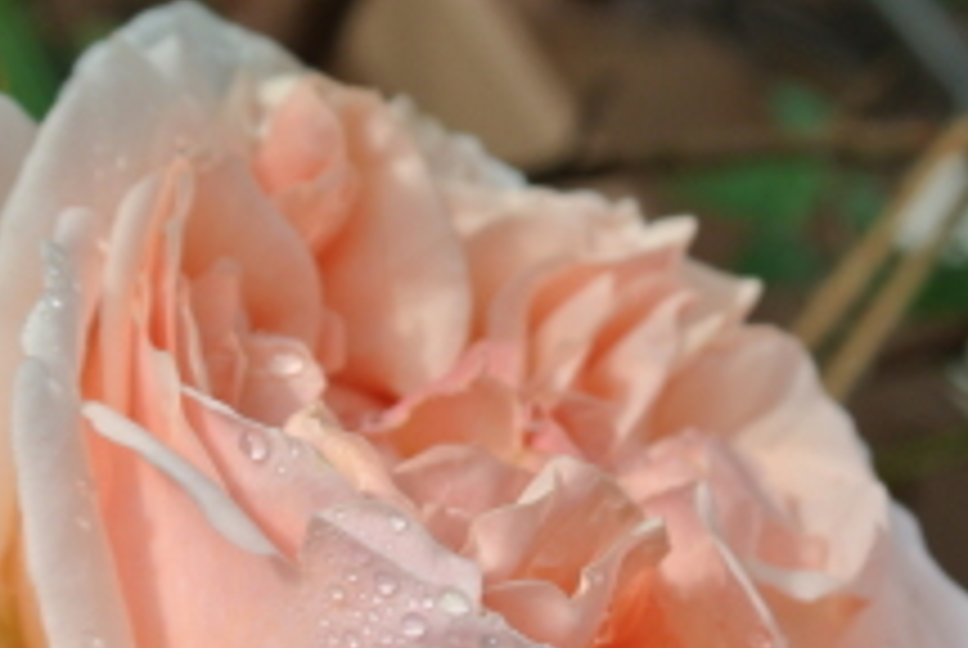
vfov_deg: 14.6
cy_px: 538
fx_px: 2504
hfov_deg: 21.8
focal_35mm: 93
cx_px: 666
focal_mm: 15.1
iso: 100
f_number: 5.6
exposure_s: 1/160
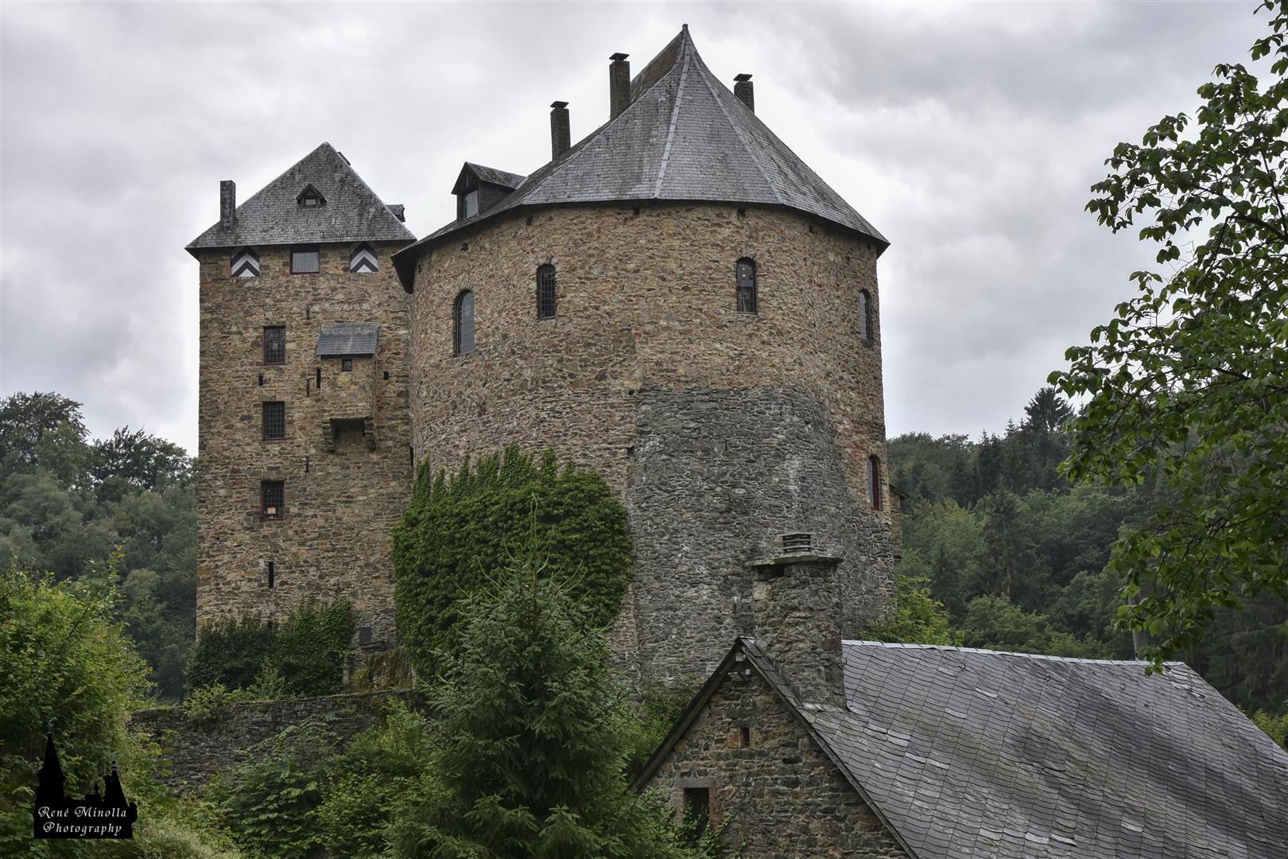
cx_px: 644
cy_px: 430
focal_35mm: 51
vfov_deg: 26.5
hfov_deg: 38.9
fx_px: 1825
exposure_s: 1/250
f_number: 8
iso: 200
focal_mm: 34
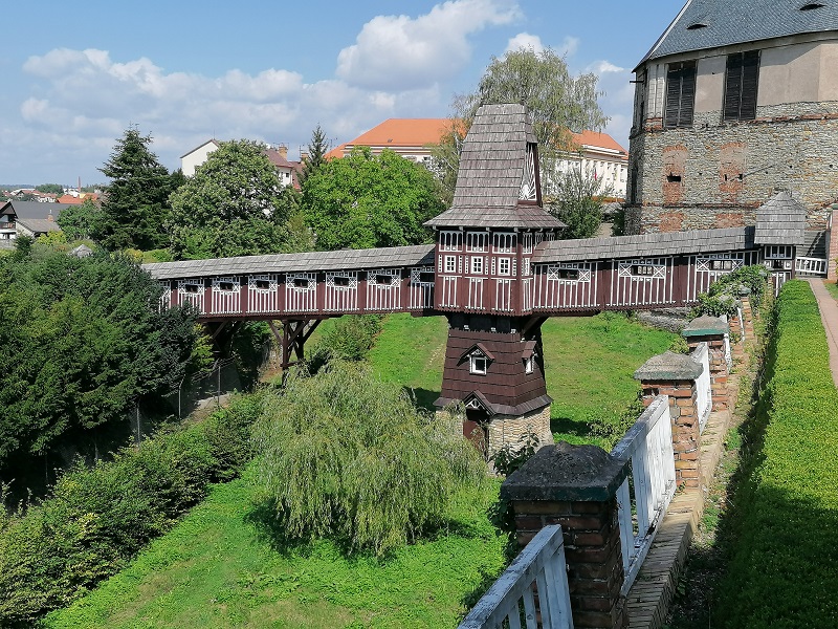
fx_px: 968
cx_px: 419
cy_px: 314
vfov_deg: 36.0
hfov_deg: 46.8
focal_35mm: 40
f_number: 1.8
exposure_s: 1/1730
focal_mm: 4.75
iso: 50
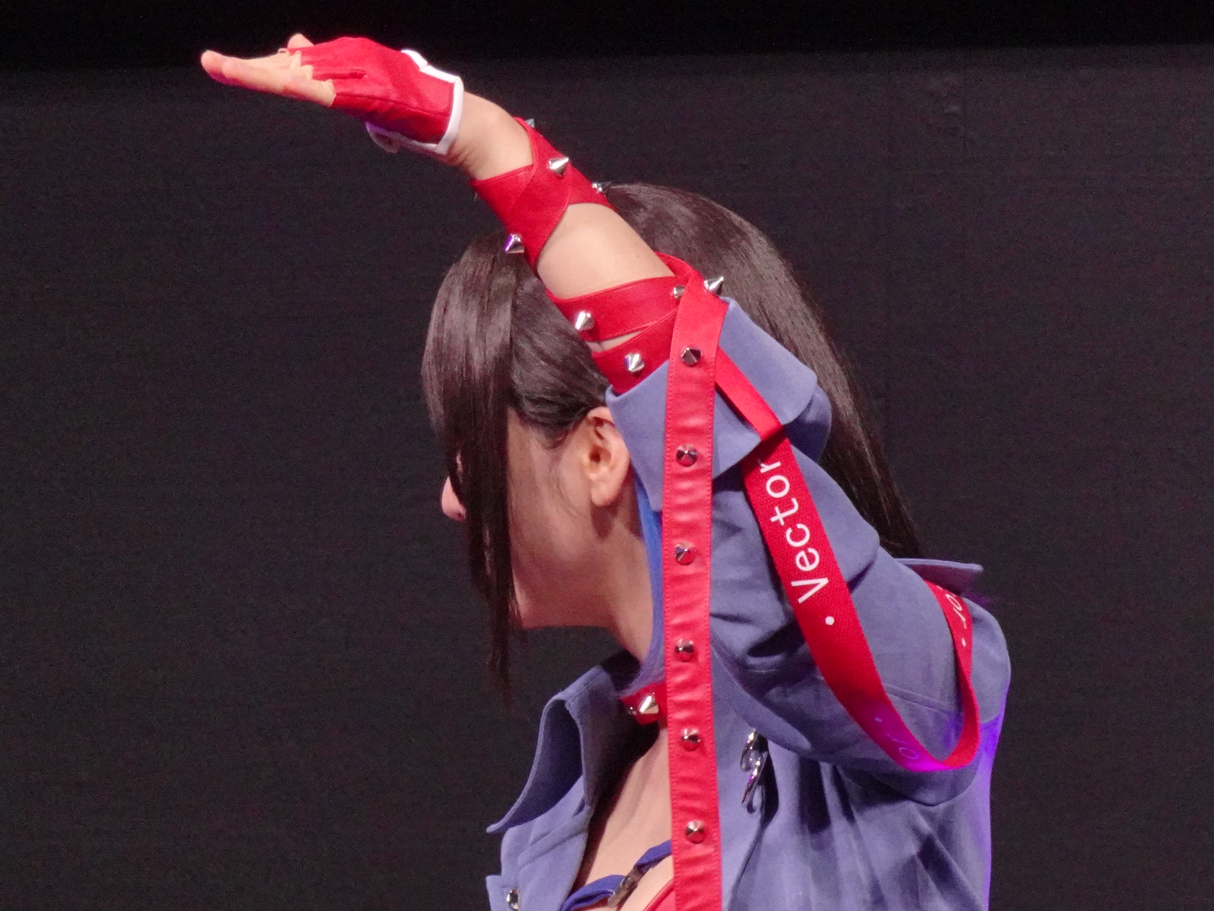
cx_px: 555
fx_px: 14238
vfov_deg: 3.7
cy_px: 545
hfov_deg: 4.9
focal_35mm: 406
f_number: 6.3
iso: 800
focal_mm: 45.14
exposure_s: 1/125
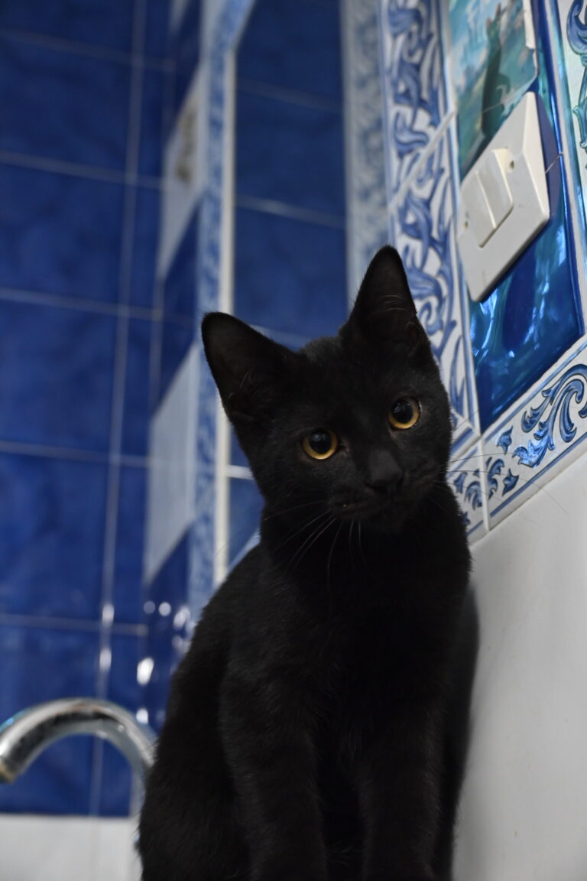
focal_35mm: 47
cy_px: 440
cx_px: 294
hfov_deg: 28.6
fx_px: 1149
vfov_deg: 41.9
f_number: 6.3
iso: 3200
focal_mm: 47
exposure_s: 1/30
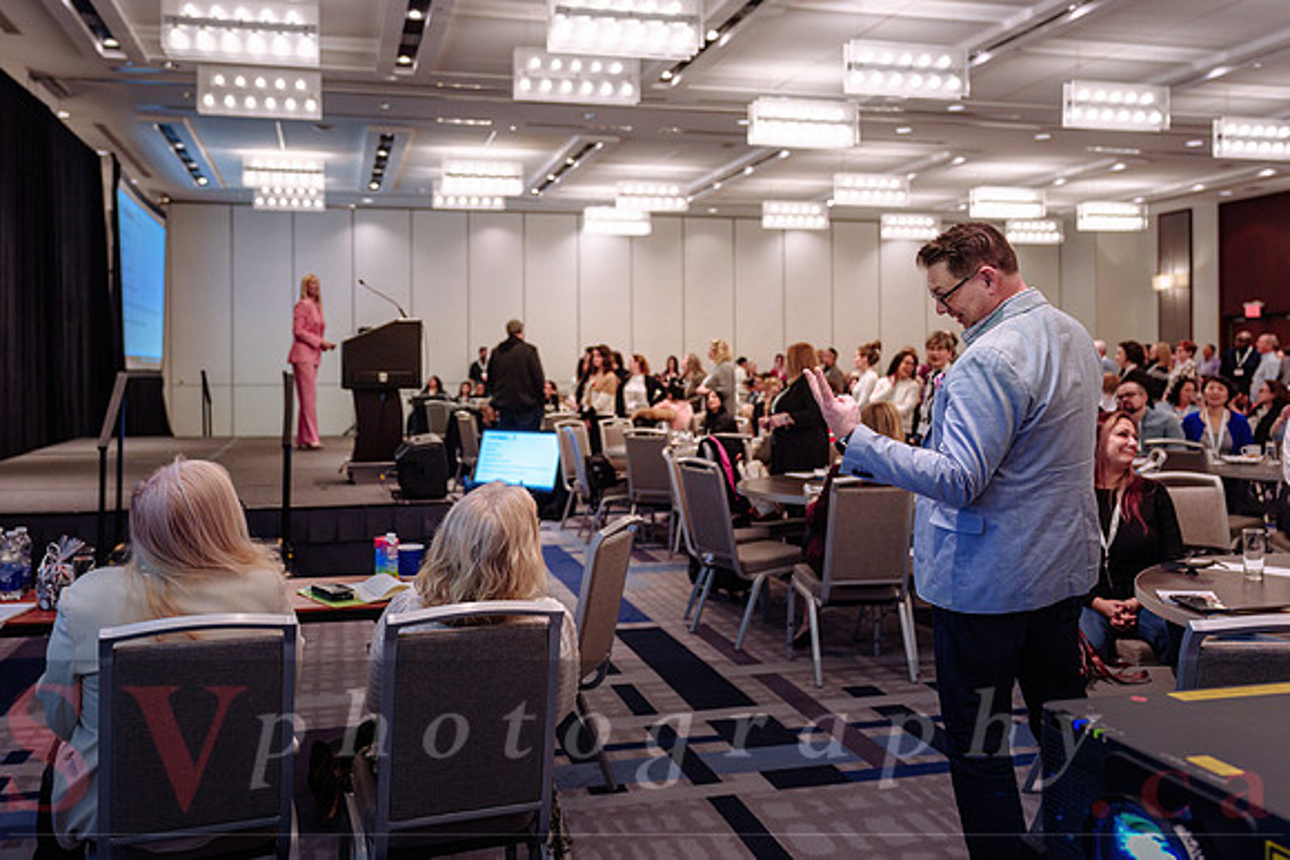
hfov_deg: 60.3
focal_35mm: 31
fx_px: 1109
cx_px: 604
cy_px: 385
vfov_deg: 42.4
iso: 1600
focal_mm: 28
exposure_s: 1/125
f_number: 2.8
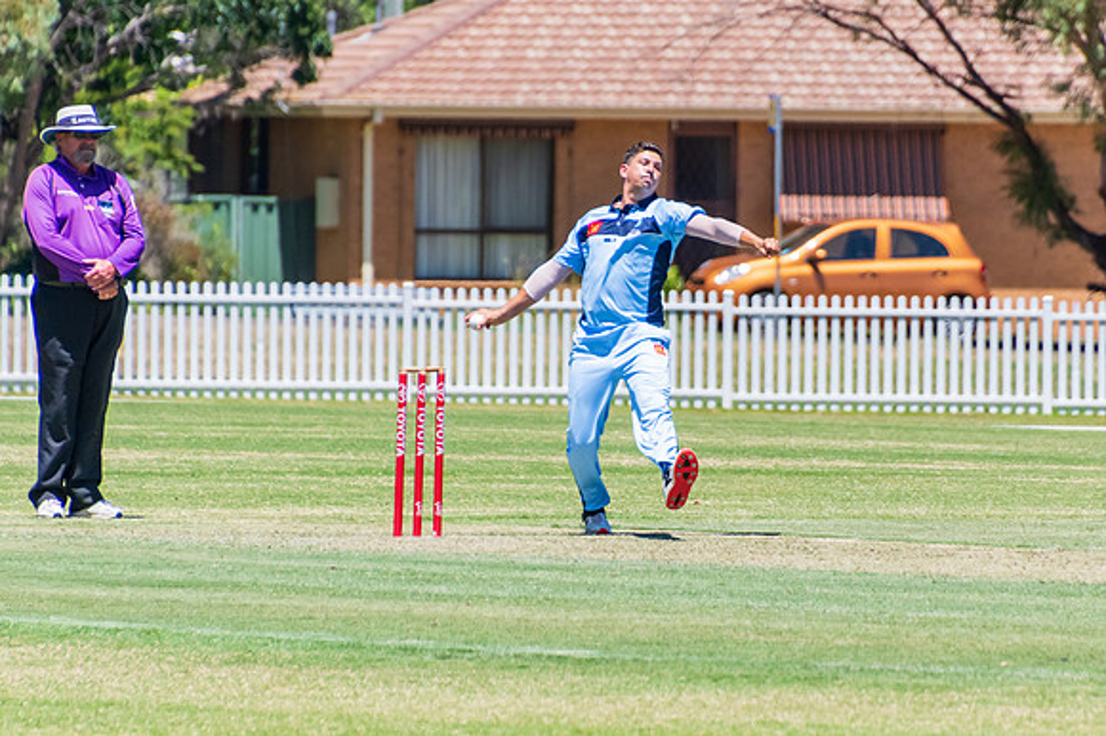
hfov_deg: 2.8
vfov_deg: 1.9
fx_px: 22783
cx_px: 684
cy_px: 351
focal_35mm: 742
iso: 400
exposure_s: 1/2500
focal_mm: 400
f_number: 6.3
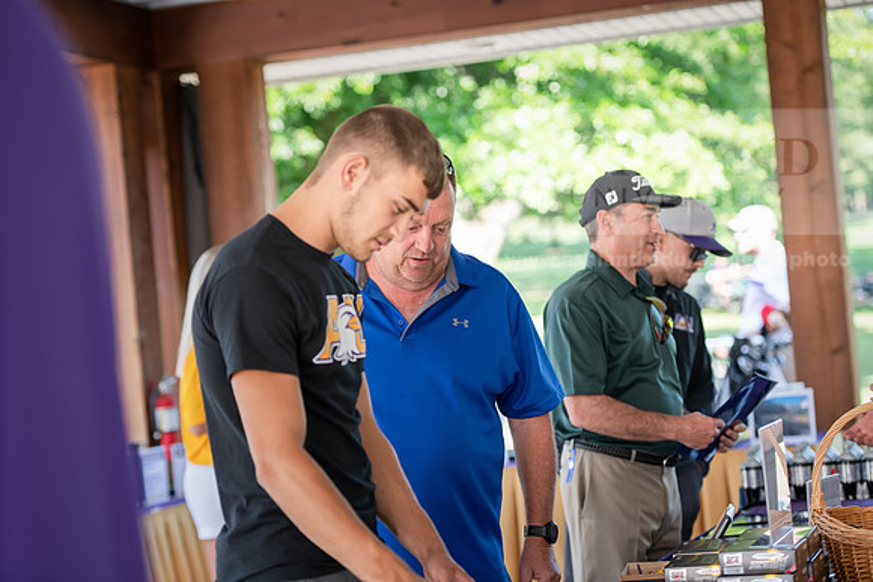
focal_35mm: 92
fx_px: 2231
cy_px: 291
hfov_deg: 22.1
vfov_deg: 14.9
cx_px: 436
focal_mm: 92
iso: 320
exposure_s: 1/250
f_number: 3.2
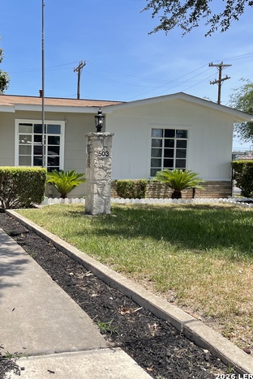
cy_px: 187
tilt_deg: -3.5
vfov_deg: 51.9
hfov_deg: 33.8
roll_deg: -1.6
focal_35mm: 37
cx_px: 20
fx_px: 390
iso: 32
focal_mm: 5.1
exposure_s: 1/2049
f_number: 1.6
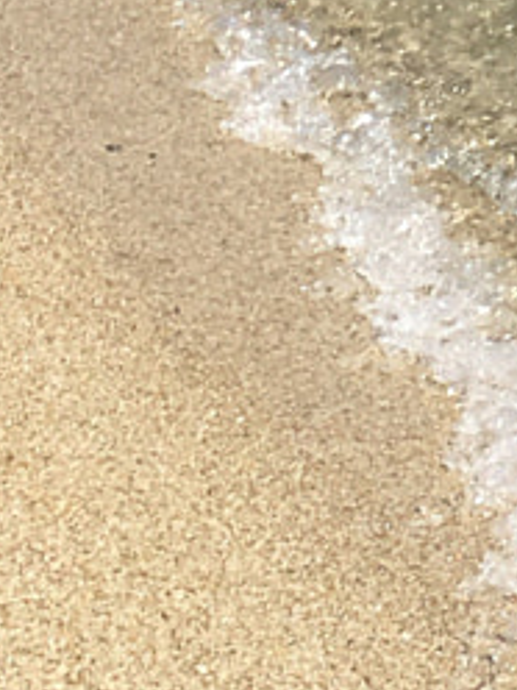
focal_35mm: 187
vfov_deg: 10.1
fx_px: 3724
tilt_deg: -13.1
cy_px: -506
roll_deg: +0.6
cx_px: 759
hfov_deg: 7.8
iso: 25
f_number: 2.2
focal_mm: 4.15
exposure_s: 1/2564
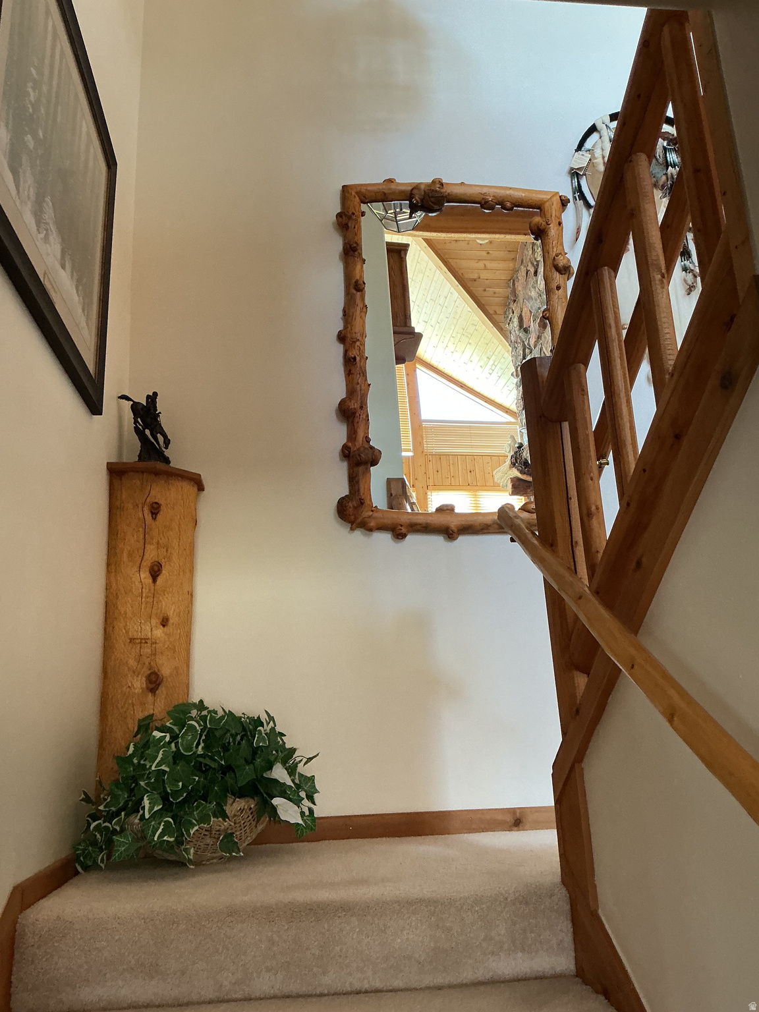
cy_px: 506
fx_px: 848
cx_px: 380
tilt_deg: +15.0
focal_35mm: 29
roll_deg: +2.2
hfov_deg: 48.2
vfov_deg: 61.7
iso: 160
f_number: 1.8
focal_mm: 3
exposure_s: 1/60
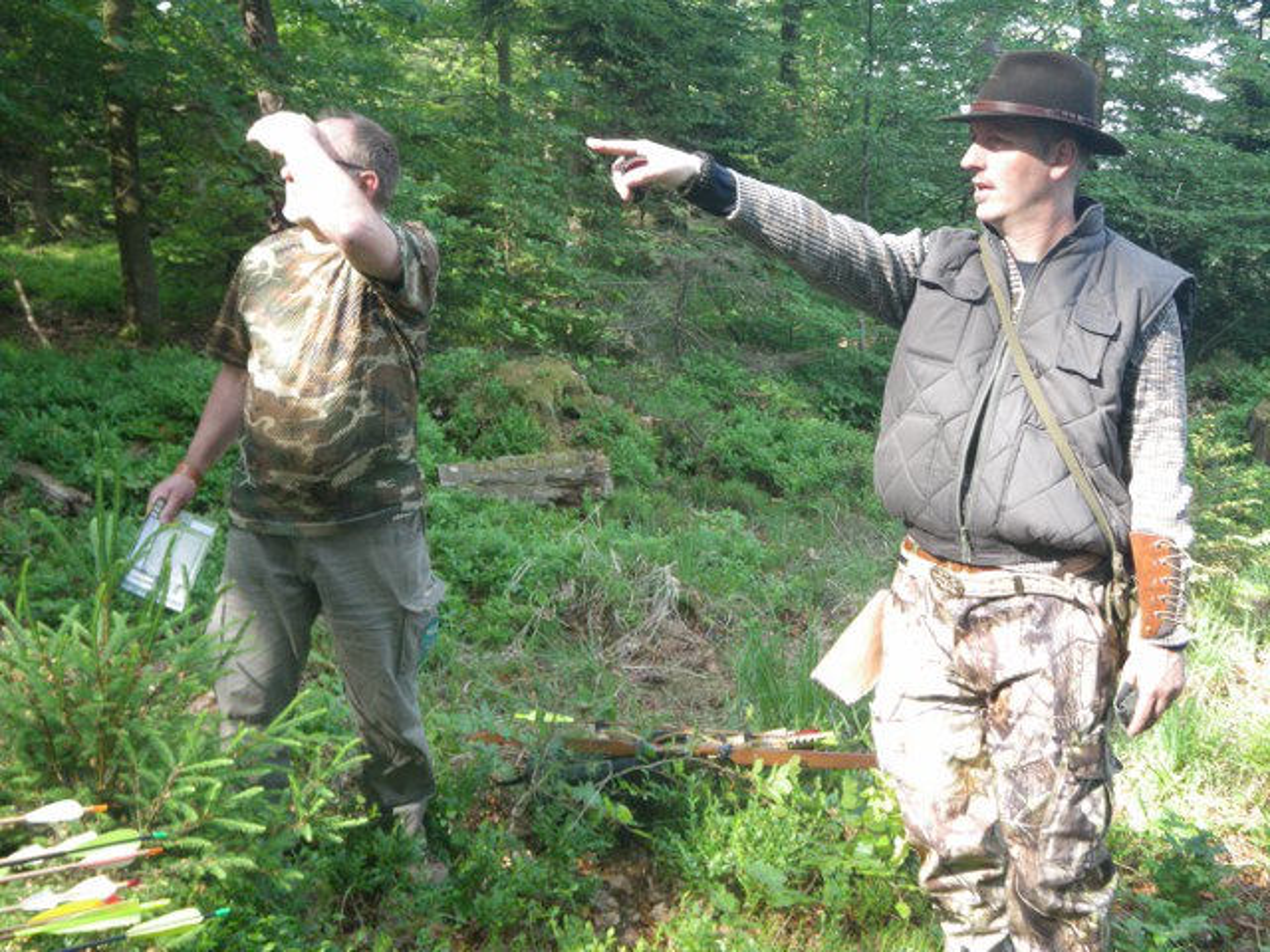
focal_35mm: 42
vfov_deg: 34.3
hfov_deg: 44.8
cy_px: 476
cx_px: 635
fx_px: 1541
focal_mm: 7.5
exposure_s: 1/60
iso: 160
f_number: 4.2
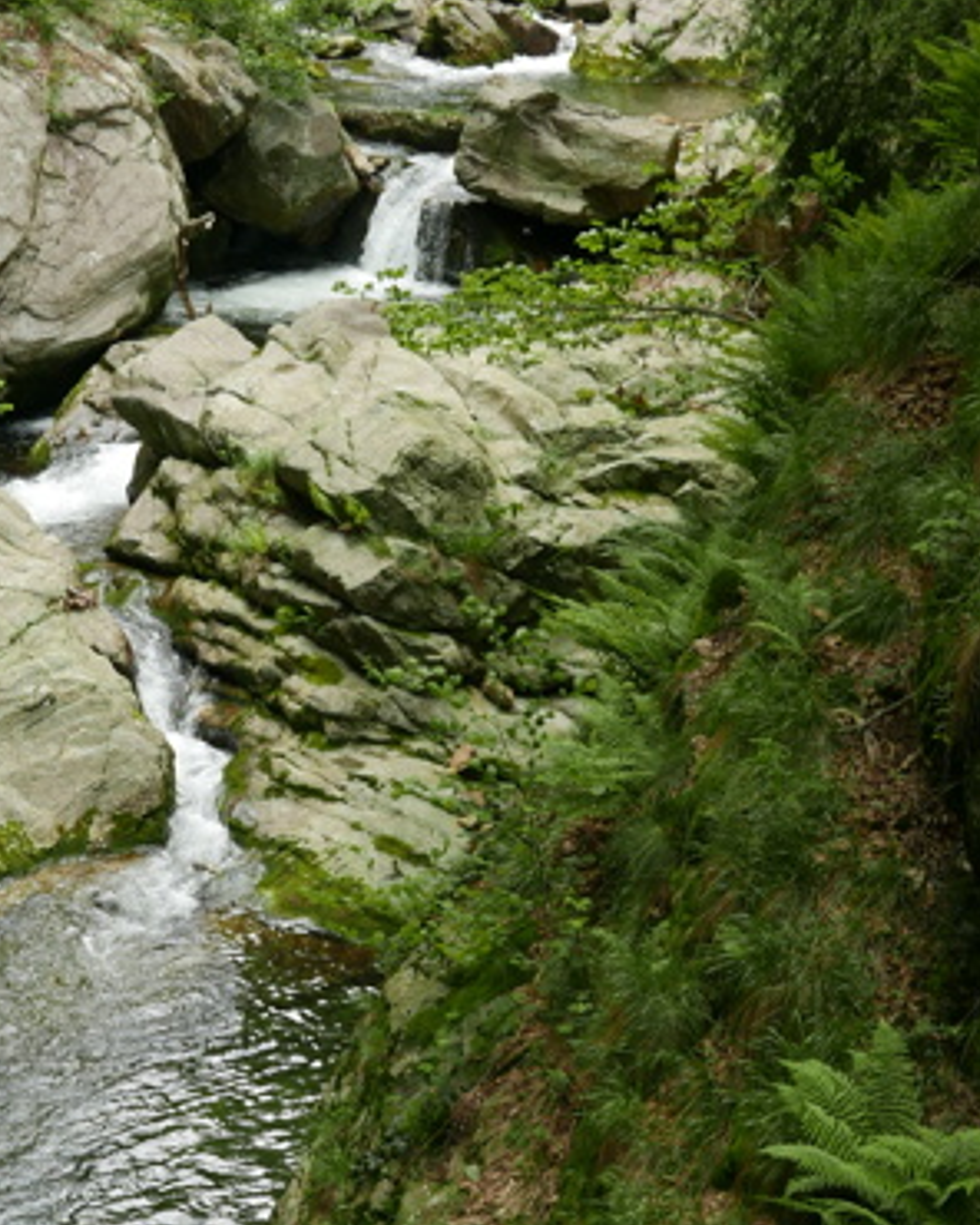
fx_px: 2574
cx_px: 257
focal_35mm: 71
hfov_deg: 21.4
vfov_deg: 26.2
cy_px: 1013
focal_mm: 15.9
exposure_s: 1/125
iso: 200
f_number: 4
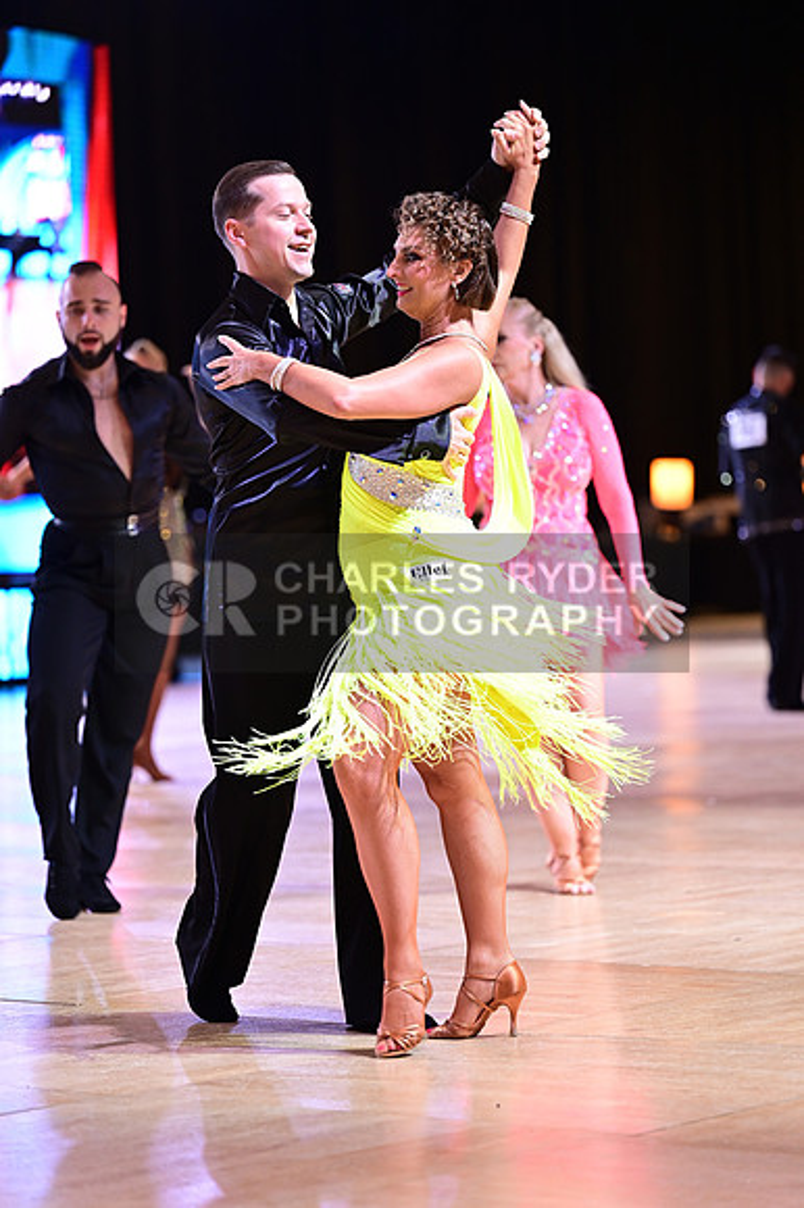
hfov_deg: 10.1
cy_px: 604
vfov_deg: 15.2
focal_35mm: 135
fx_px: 4528
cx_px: 402
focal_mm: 135
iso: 2000
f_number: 2.8
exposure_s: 1/400
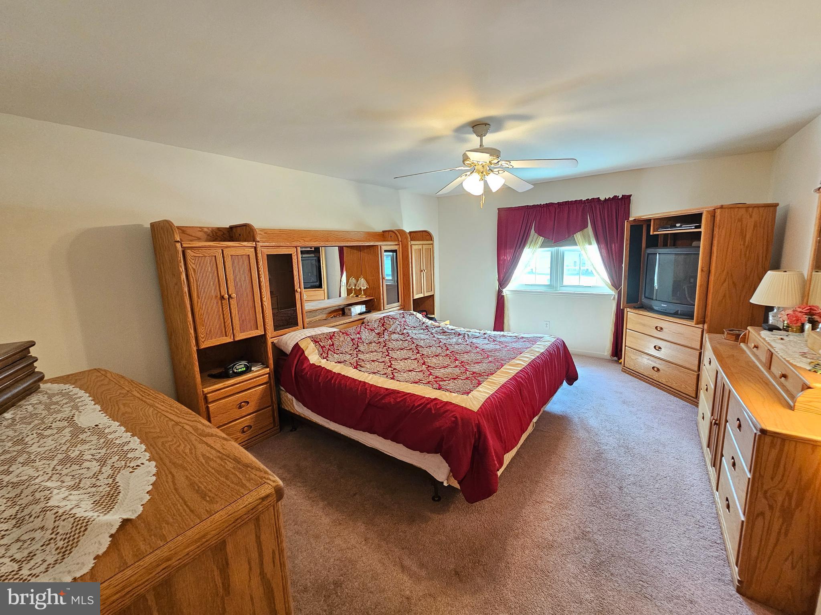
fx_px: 308
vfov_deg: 89.9
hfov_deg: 106.2
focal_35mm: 13
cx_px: 410
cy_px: 308
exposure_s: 1/30
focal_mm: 2.2
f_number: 2.2
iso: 320
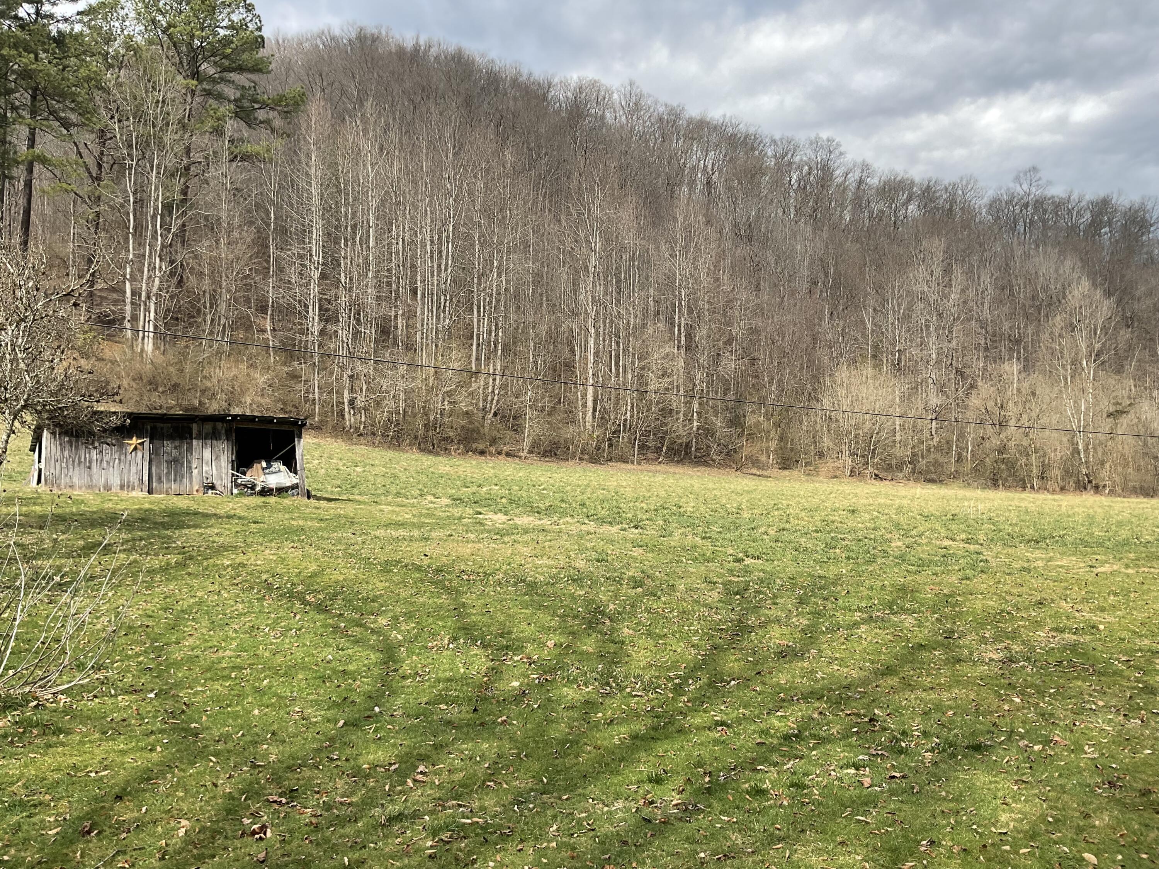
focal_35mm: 29
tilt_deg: +1.1
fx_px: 971
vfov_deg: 48.2
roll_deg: -0.6
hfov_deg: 61.7
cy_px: 434
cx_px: 580
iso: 16
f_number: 1.8
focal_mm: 3
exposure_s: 1/1098
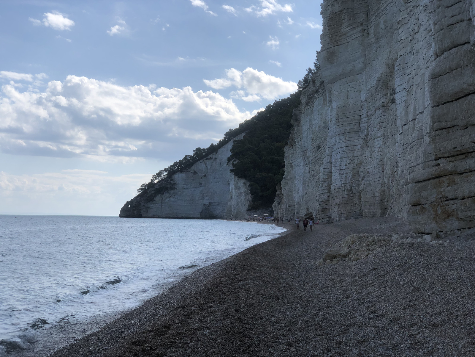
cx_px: 238
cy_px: 178
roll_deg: -0.2
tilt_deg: +2.9
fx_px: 714
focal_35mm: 52
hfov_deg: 36.8
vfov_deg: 28.0
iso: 16
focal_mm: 6
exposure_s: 1/1919
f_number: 2.4
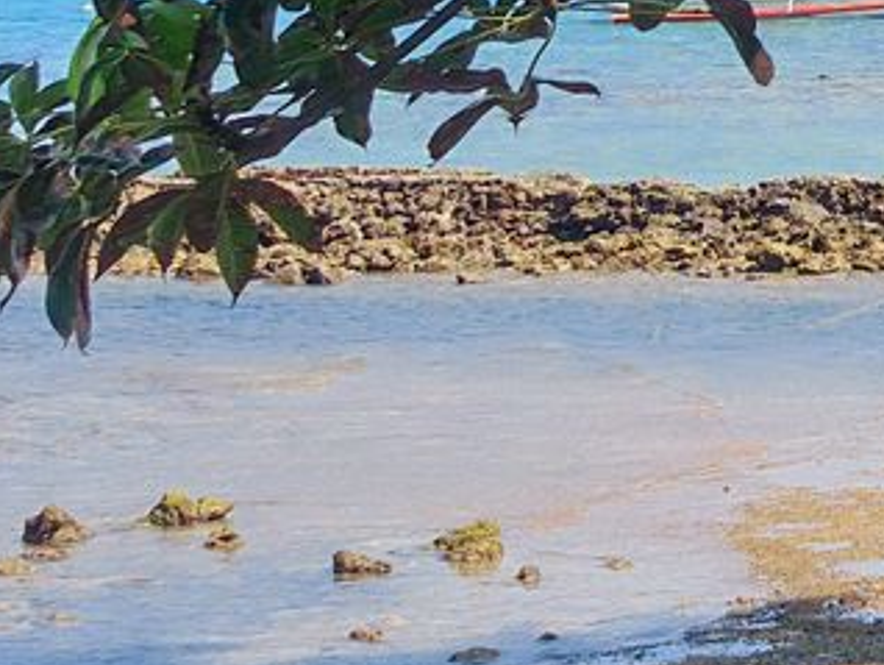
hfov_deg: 8.7
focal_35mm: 211
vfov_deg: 6.9
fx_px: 5392
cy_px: -570
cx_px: 1913
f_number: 2
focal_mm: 6.83
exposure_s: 1/2300
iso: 50
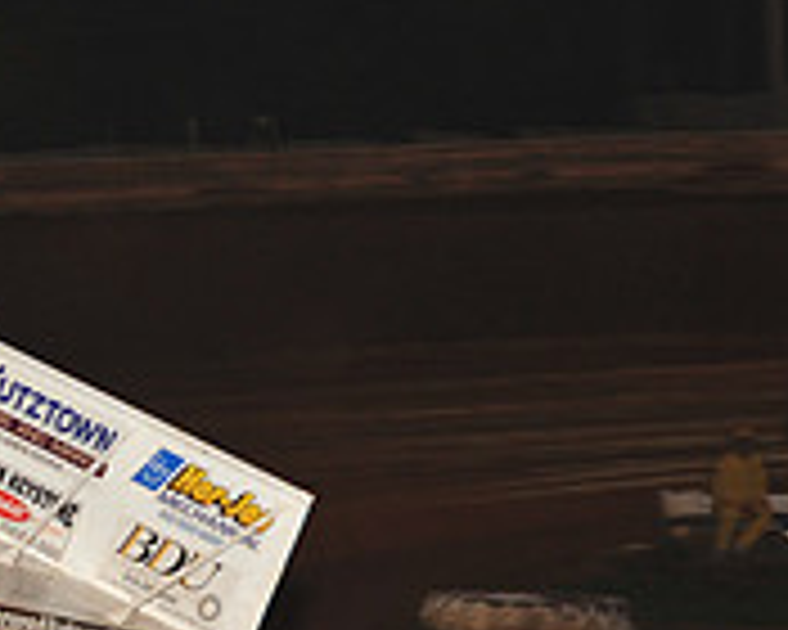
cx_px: -131
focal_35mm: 349
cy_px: 770
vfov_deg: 4.4
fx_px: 8139
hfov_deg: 5.5
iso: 800
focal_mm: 112
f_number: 6.3
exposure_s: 1/320
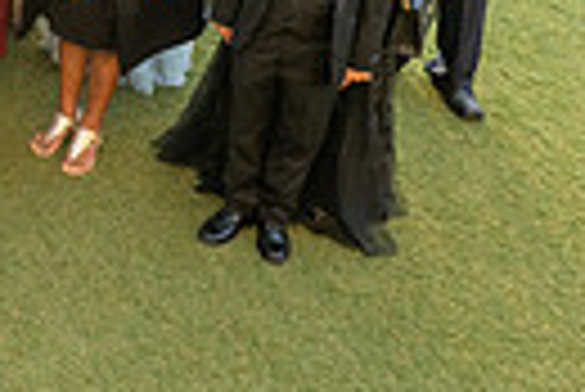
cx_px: -504
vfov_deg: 12.0
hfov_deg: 15.9
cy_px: -264
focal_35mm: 107
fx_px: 1741
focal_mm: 24
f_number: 5.6
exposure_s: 1/200
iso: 500
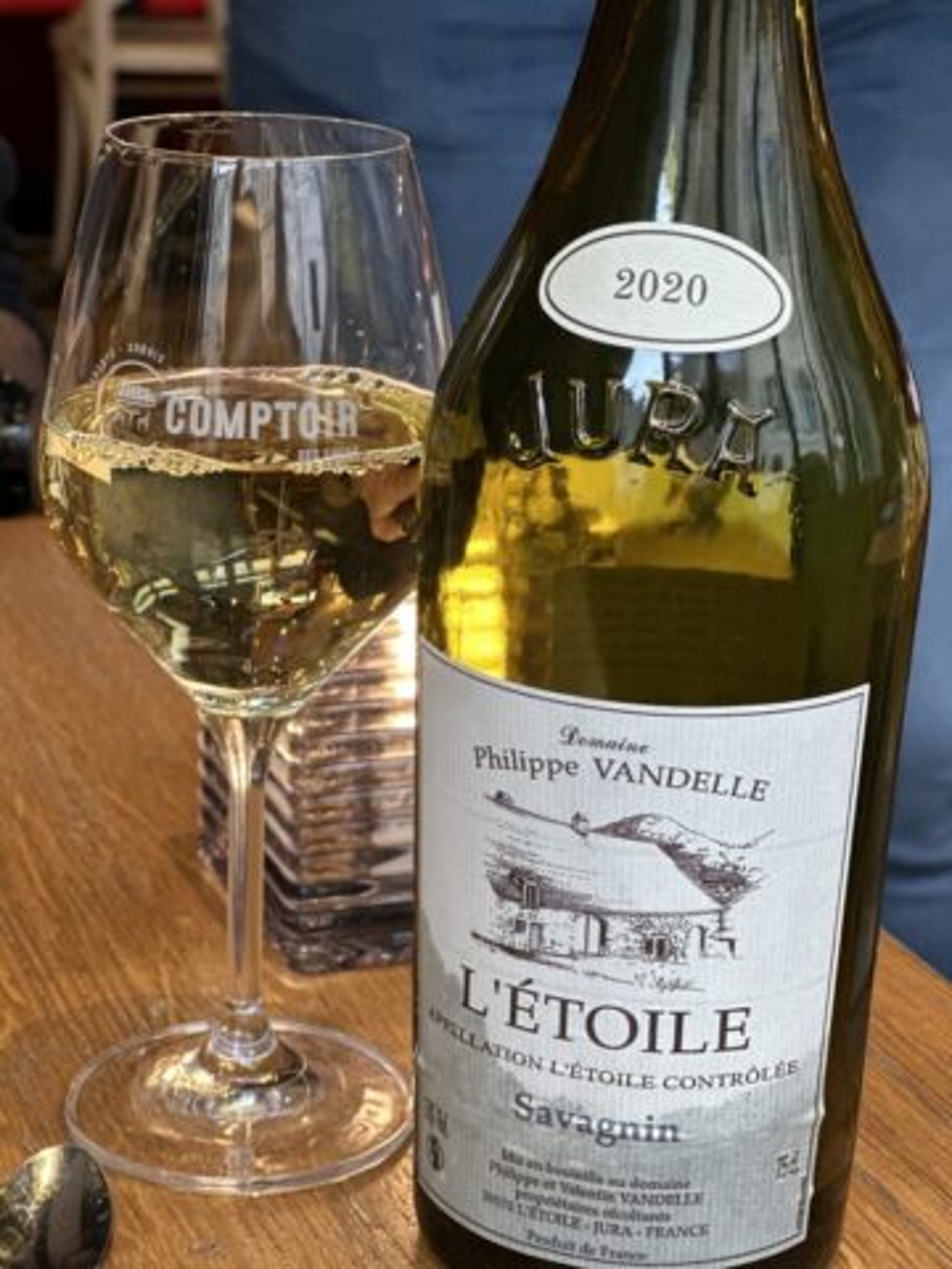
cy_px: 634
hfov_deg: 19.1
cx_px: 476
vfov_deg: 25.3
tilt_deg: -17.0
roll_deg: -2.9
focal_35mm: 77
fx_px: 2824
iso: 250
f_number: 2.8
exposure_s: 1/33
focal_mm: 9
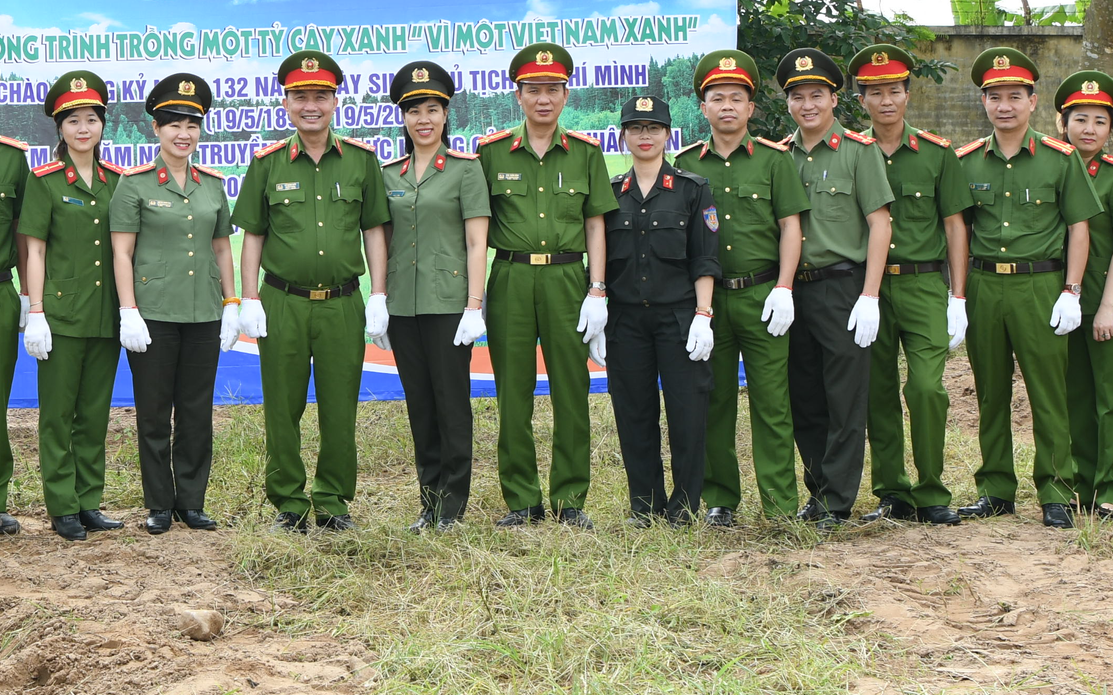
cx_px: 252
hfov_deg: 28.1
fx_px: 2184
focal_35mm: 72
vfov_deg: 17.9
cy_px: 86
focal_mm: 24
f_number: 5.6
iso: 125
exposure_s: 1/200
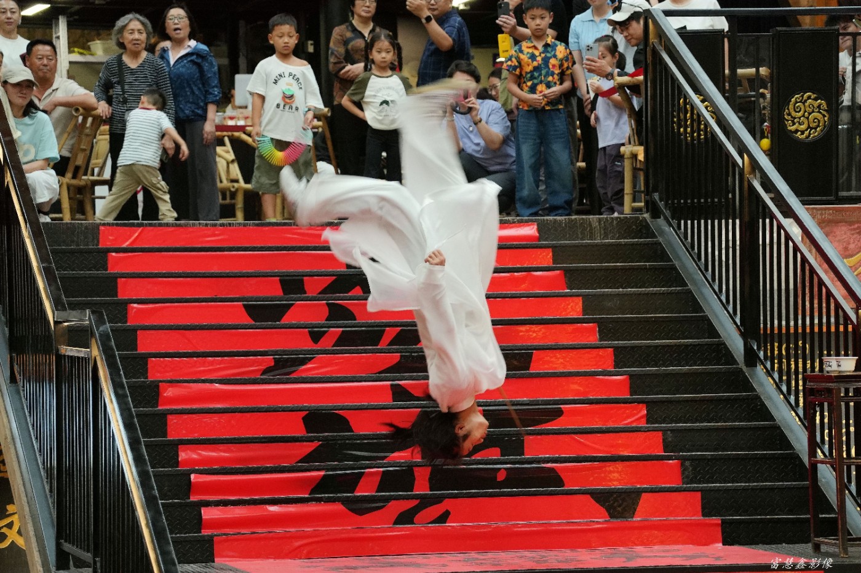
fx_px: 3132
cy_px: 286
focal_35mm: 131
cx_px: 430
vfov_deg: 10.5
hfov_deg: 15.7
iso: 2500
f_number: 5.6
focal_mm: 131
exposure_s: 1/160
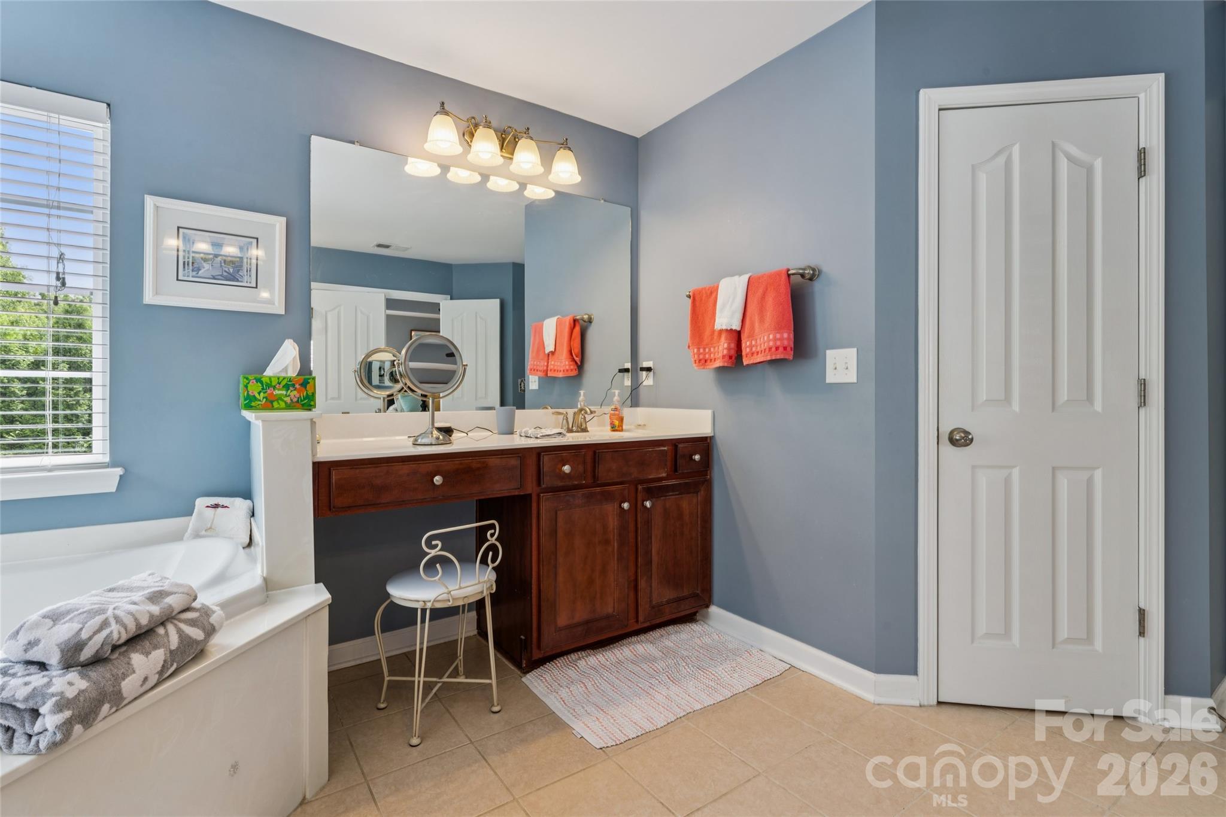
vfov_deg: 71.7
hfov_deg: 94.6
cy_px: 408
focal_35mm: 17
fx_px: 565
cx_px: 613
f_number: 13
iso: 100
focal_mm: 16.6
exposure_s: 1/2.5
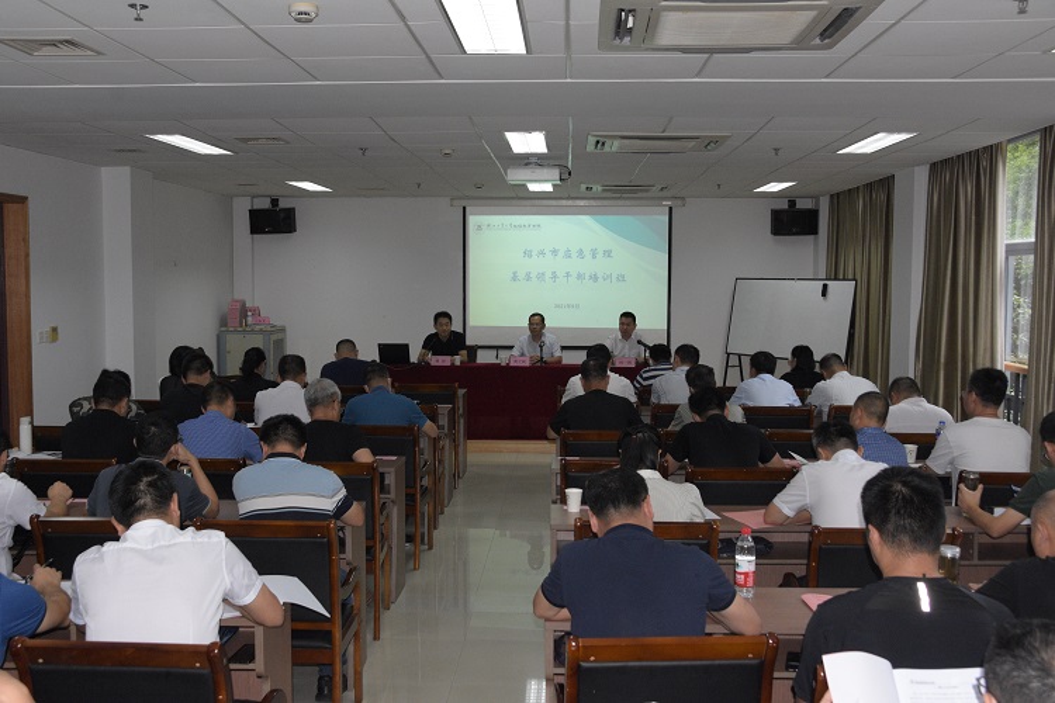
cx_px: 528
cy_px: 352
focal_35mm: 36
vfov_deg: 36.9
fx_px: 1055
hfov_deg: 53.1
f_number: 6.3
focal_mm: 24
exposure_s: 1/125
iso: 2000
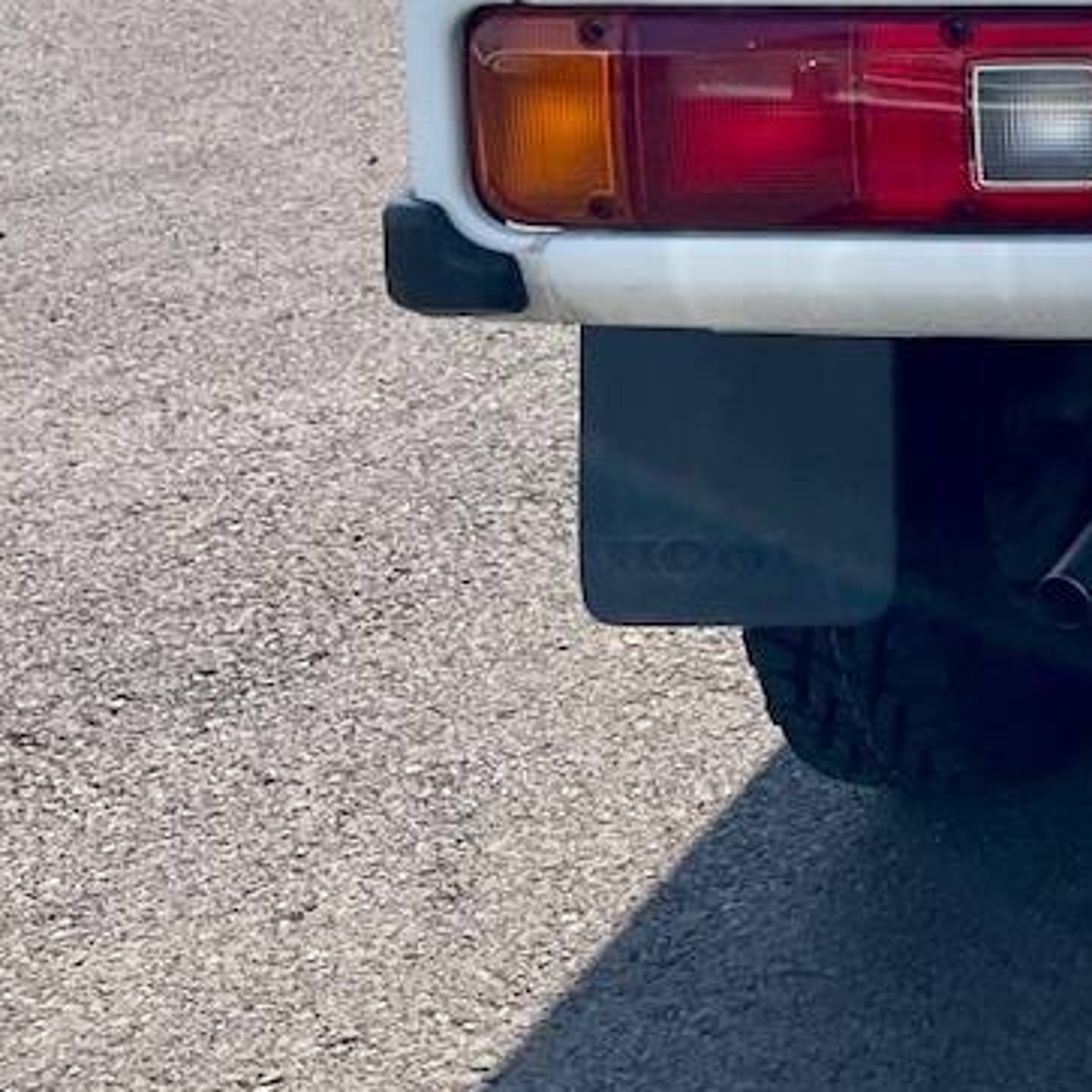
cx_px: 1898
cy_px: -265
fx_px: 2784
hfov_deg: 18.1
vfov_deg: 20.6
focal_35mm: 78
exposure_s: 1/1852
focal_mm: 5.1
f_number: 1.6
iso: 32
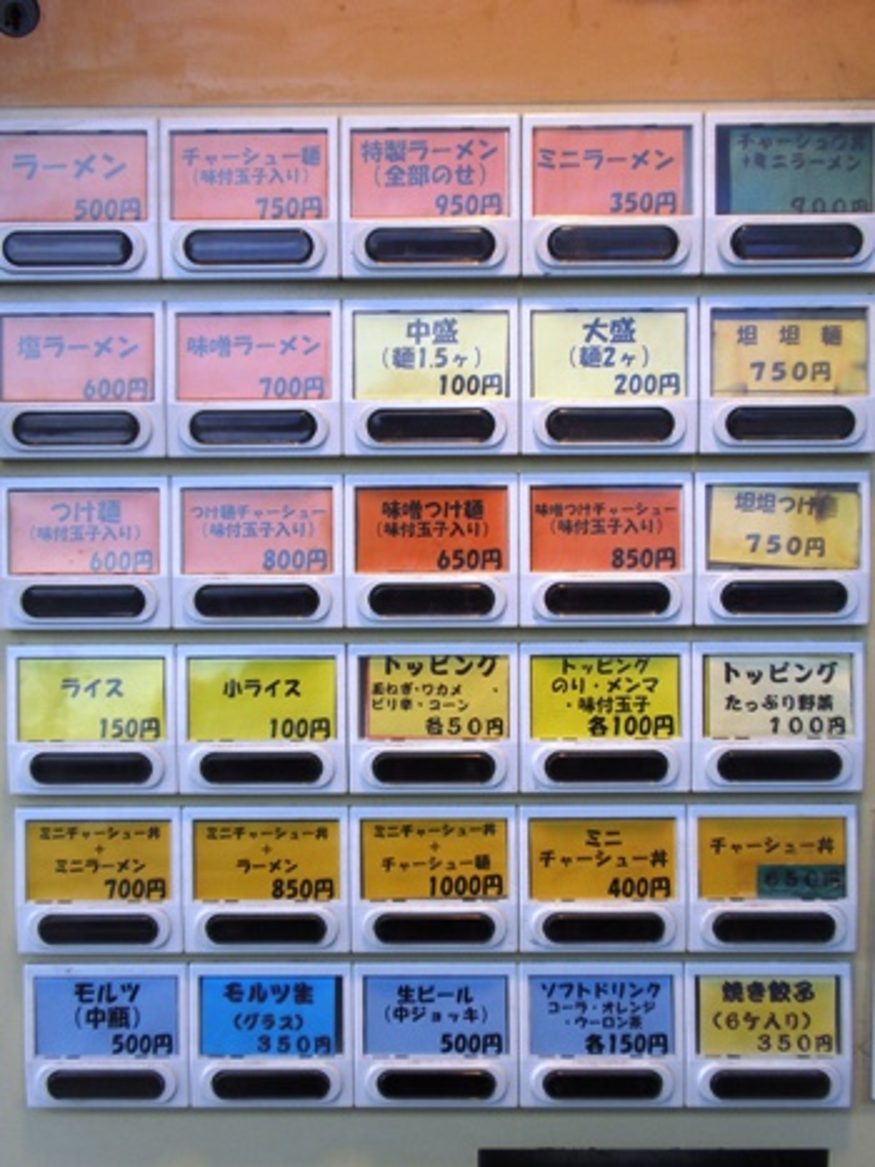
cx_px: 438
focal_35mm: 37
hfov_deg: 38.6
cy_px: 584
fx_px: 1248
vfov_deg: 50.2
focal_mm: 6.6
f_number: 3.5
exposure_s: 1/200
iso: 64
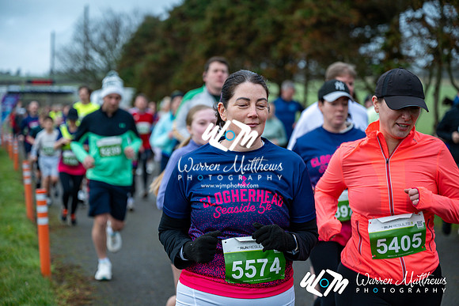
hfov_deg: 28.8
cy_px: 153
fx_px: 893
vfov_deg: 19.5
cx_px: 230
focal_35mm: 70
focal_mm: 70
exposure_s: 1/1250
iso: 360
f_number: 2.8
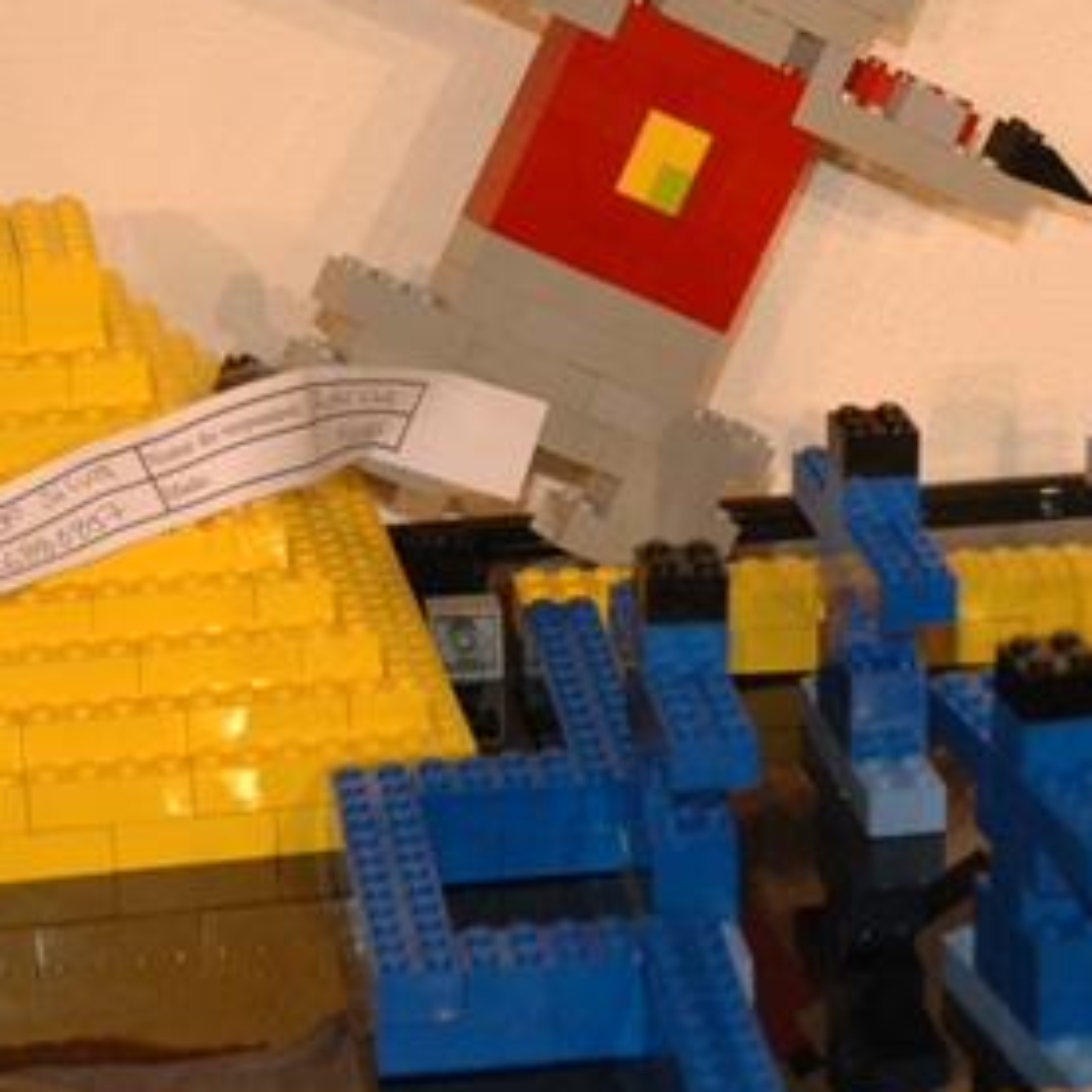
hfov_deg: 12.4
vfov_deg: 12.5
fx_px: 4997
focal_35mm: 140
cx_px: 978
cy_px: 481
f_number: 4.2
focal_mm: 38
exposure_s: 1/80
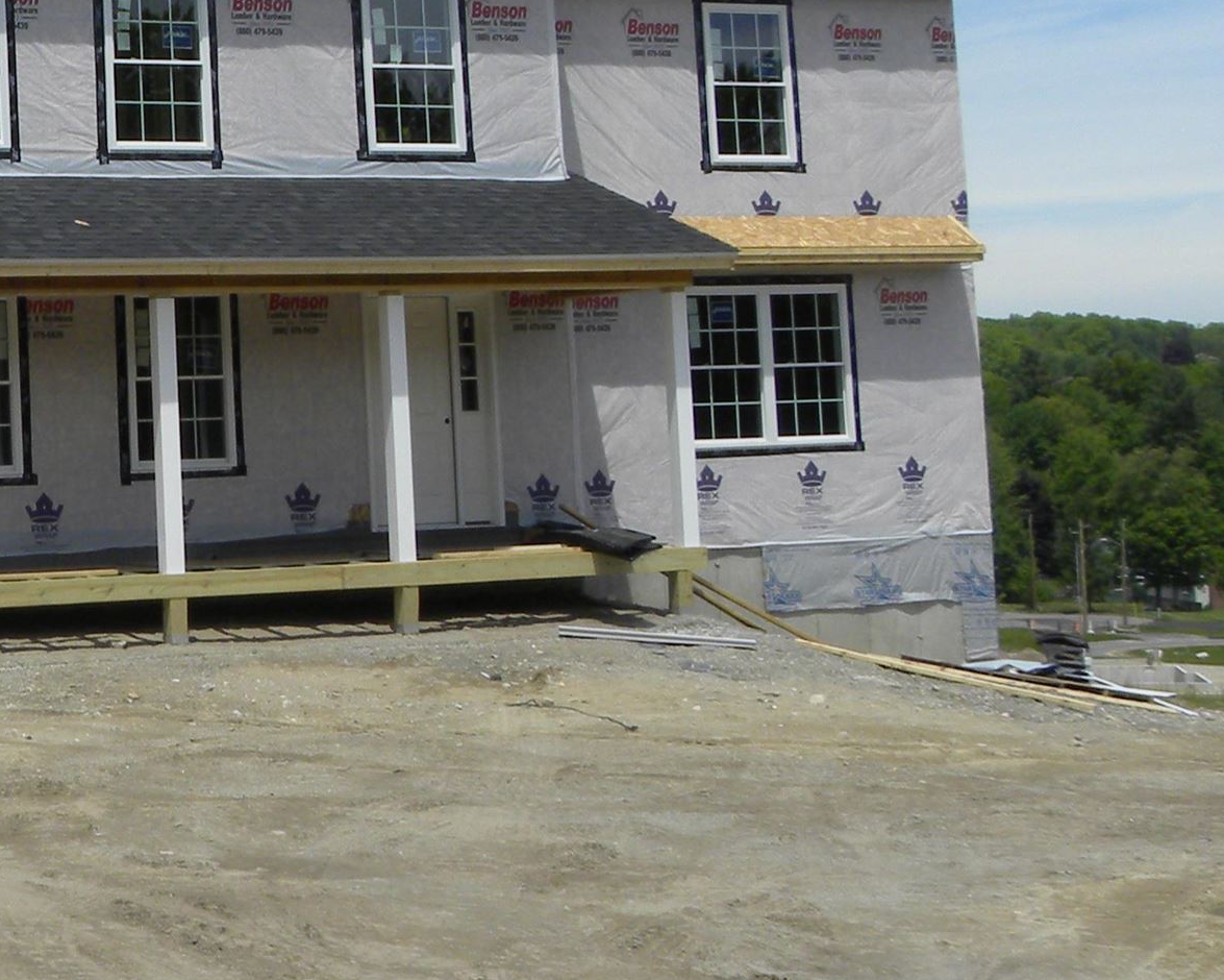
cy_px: 156
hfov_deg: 23.5
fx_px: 2681
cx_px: -253
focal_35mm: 74
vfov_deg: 20.4
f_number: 5.6
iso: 64
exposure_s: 1/390
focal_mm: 5.2
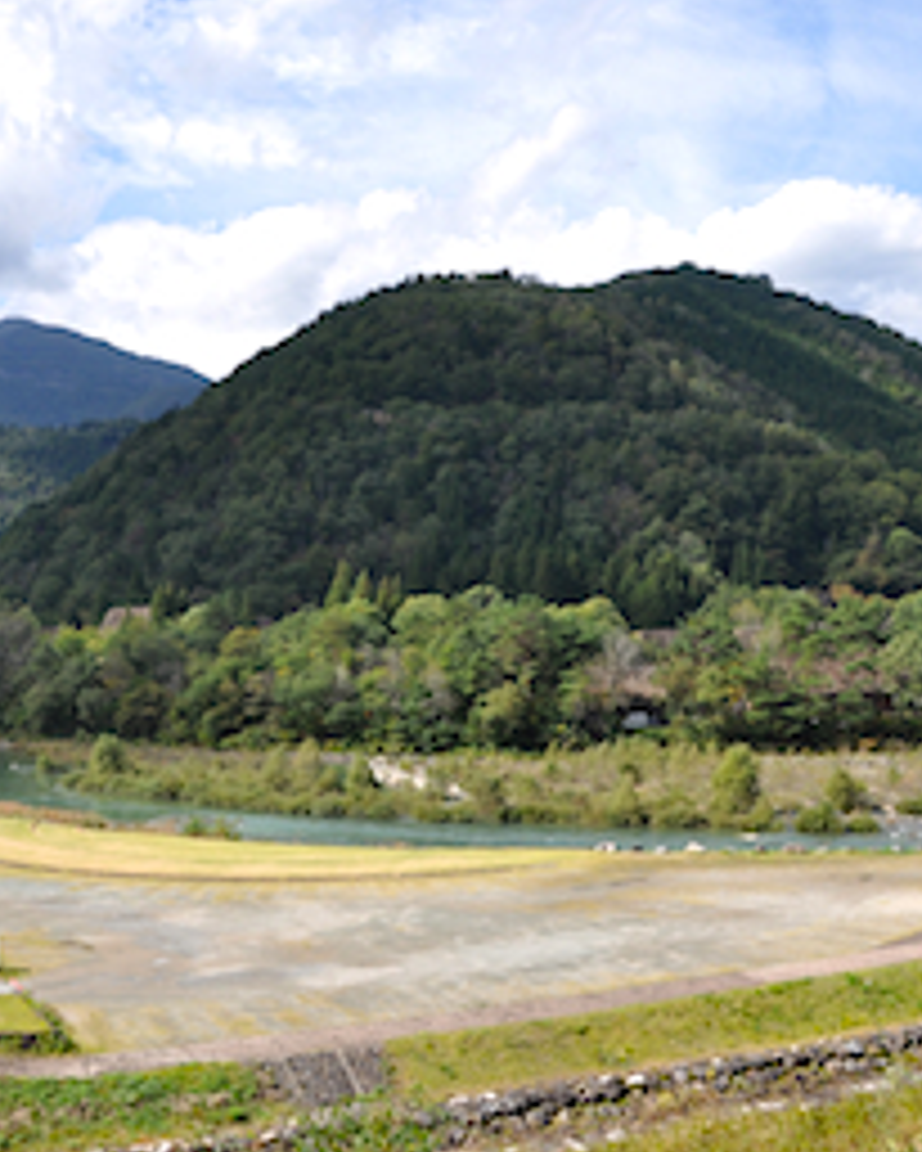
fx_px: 1500
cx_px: 355
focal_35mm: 44
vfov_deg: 42.0
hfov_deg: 34.0
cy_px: 590
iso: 200
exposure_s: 1/320
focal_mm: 20
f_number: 9
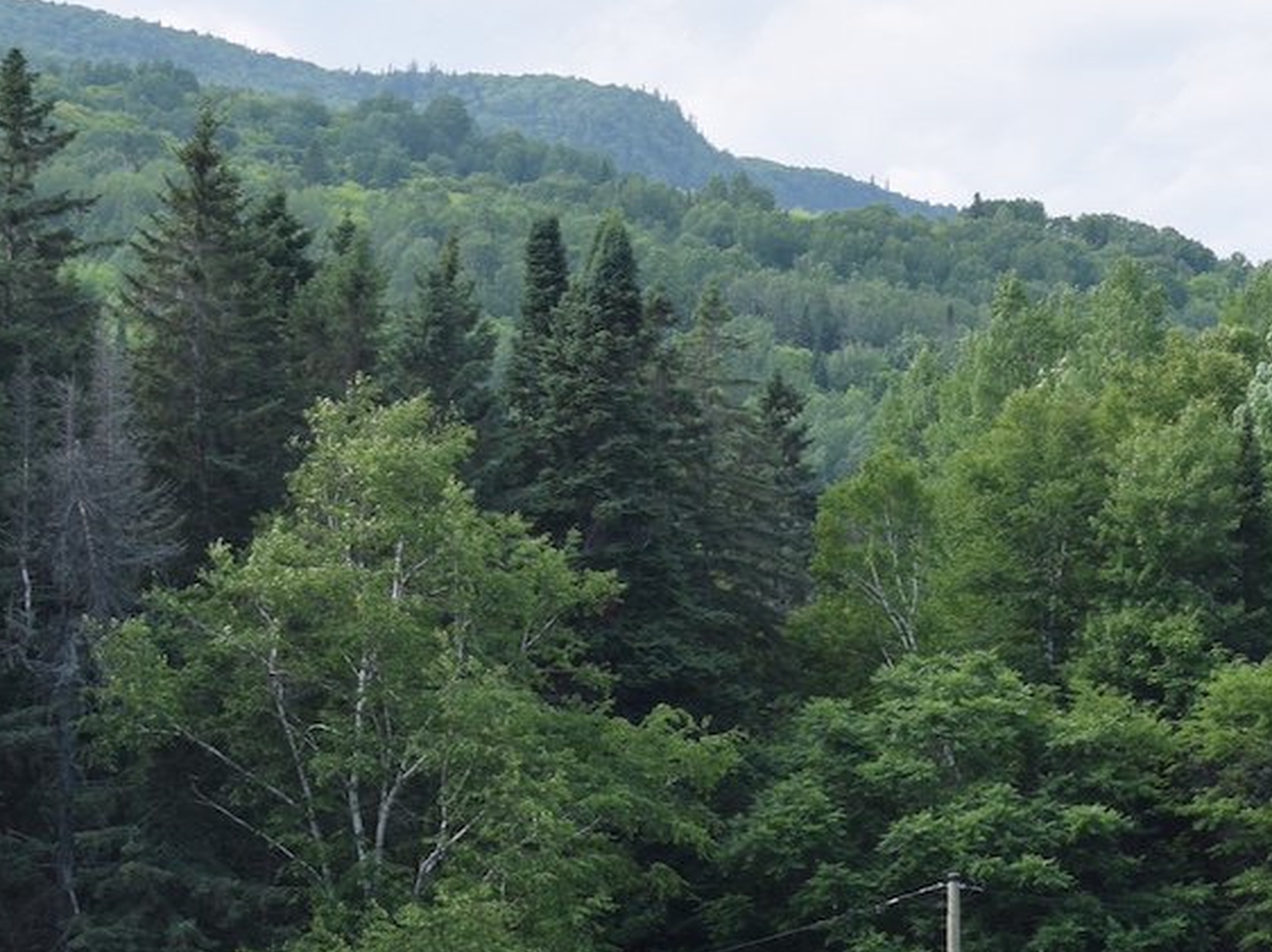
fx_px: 4151
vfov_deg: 13.0
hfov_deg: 17.1
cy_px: 847
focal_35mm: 113
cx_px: 1227
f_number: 6.3
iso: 100
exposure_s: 1/160
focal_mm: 22
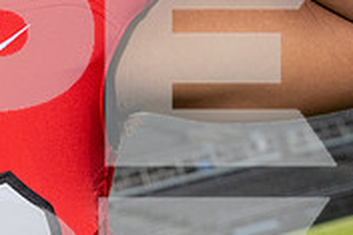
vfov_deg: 9.6
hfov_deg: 13.6
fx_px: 1391
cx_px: -174
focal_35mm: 142
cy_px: 61
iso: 100
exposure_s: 1/250
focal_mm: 43
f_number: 6.3
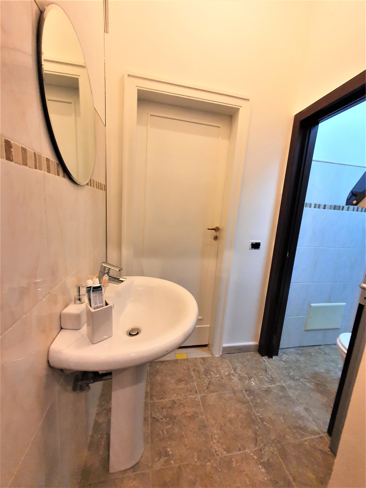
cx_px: 183
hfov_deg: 89.9
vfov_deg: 106.2
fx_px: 183
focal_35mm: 13
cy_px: 244
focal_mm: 1.8
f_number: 2.2
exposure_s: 1/50
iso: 200
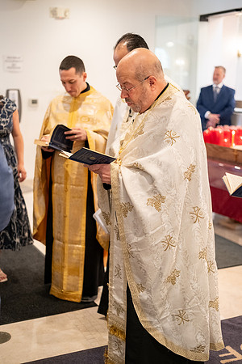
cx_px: 121
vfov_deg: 39.6
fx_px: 504
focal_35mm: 50
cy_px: 182
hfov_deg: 27.0
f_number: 1.6
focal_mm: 33
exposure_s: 1/160
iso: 2000
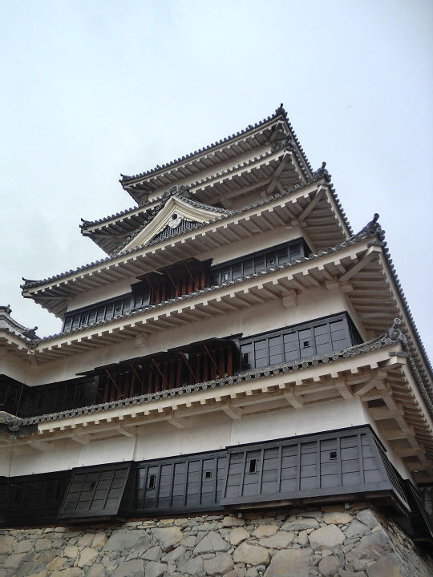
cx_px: 216
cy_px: 288
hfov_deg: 49.7
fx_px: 467
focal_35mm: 28
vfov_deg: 63.4
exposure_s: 1/1000
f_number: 3
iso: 100
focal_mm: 5
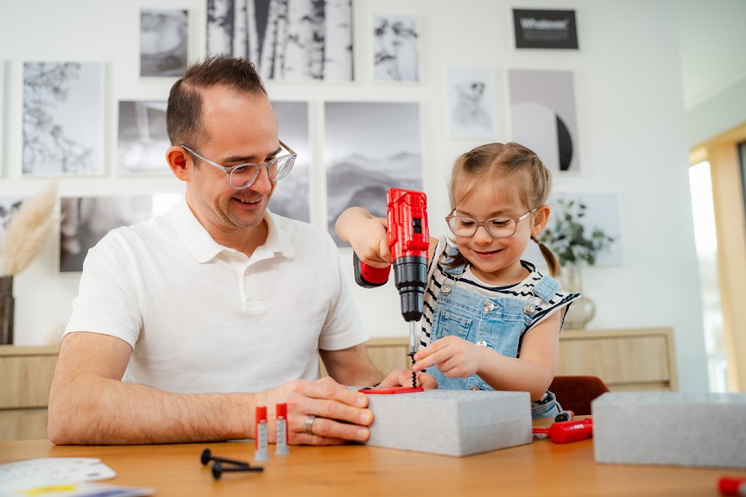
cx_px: 373
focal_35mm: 35
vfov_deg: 37.9
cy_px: 248
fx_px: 725
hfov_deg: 54.4
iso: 200
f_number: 2.2
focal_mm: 35
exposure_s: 1/160
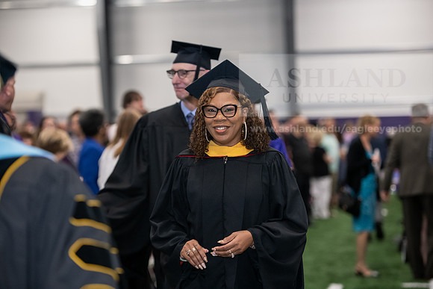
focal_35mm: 120
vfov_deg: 11.4
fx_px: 1444
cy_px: 144
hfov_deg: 17.1
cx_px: 216
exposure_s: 1/200
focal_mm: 120
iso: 2000
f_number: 3.2
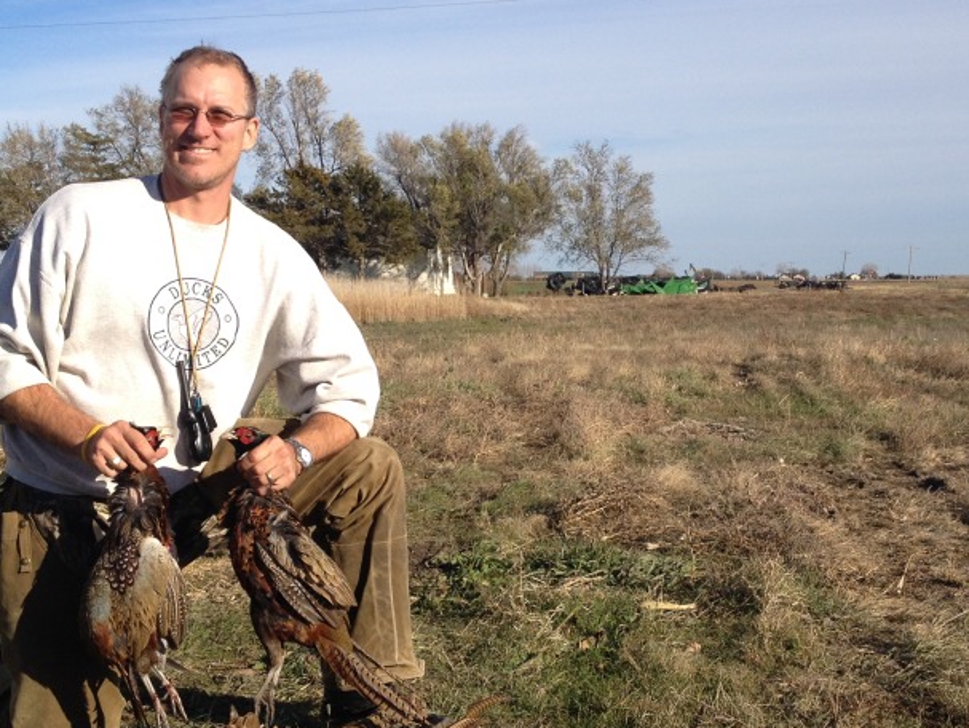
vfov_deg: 24.8
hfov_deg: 32.7
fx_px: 1653
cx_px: 511
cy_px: 399
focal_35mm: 59
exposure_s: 1/1577
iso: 50
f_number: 2.4
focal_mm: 4.28
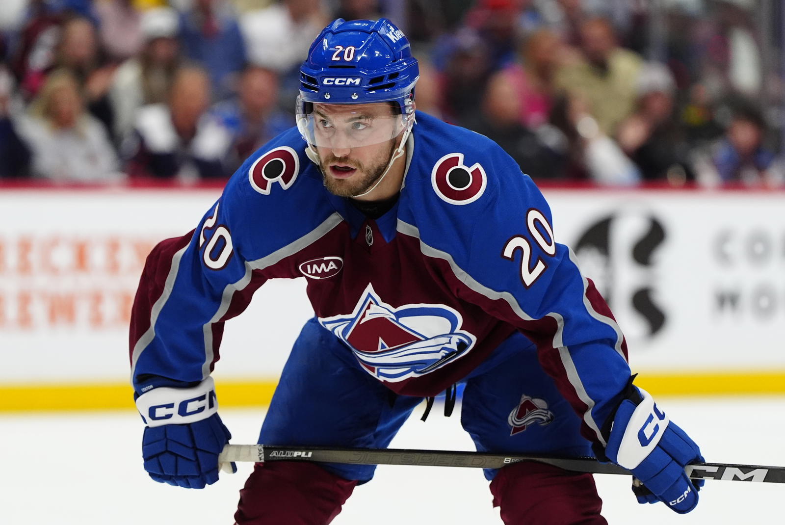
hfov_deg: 7.1
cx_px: 392
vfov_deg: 4.7
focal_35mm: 291
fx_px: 6351
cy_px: 262
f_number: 3.2
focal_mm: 194
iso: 3200
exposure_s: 1/2500
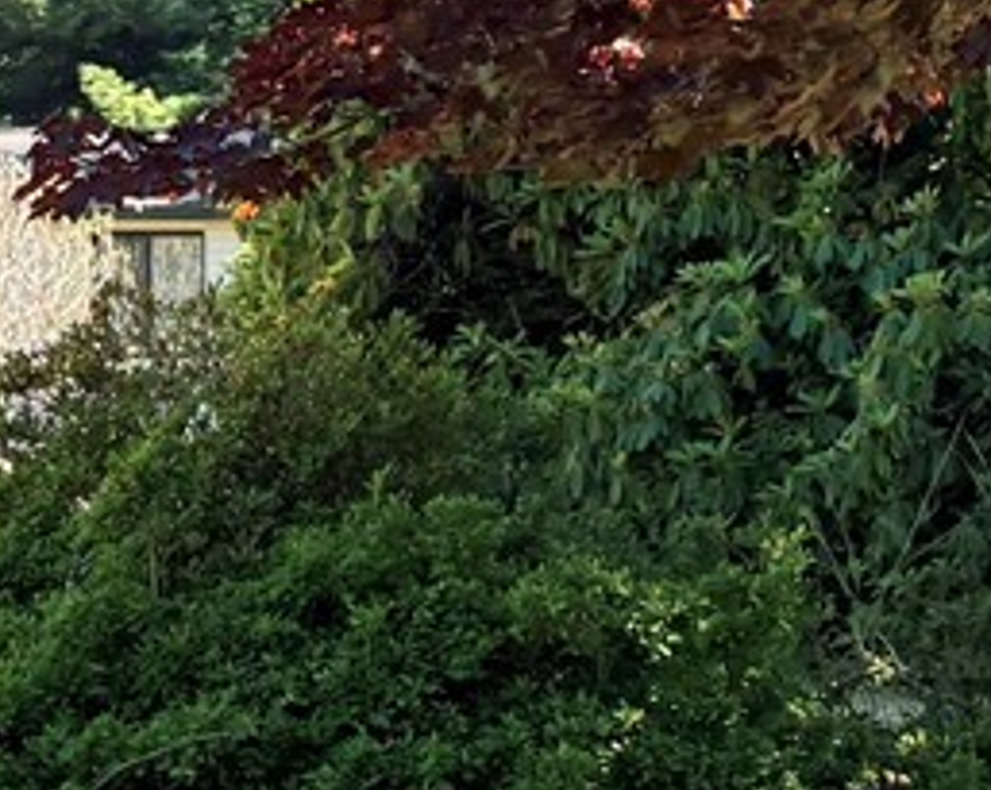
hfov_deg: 13.2
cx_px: 293
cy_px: 295
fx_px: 4277
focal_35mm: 146
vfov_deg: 10.6
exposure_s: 1/831
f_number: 1.78
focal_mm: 6.76
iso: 100
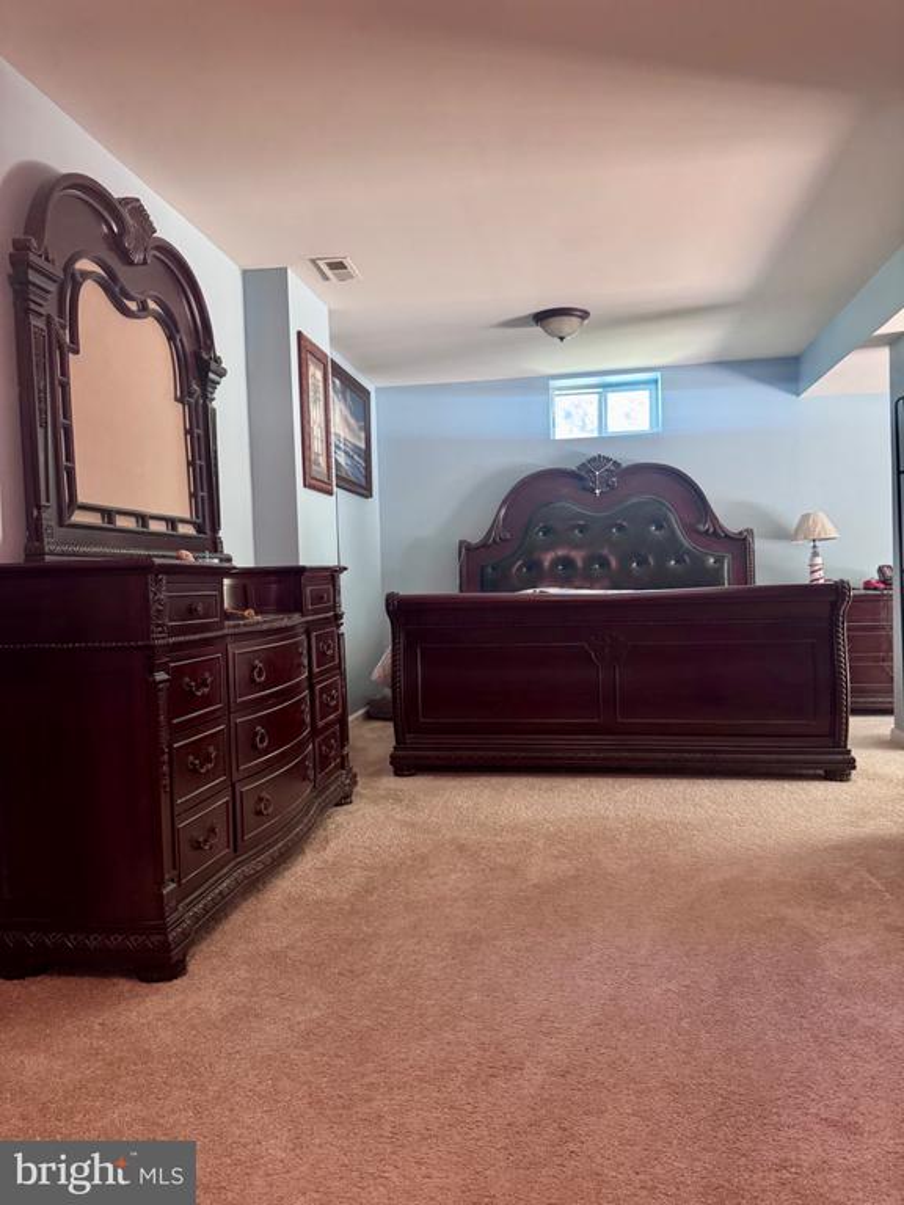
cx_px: 452
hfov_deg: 56.8
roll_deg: +2.8
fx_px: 836
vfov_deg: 71.6
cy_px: 602
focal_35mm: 24
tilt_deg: -1.2
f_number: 1.78
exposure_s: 1/60
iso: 400
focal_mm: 6.76
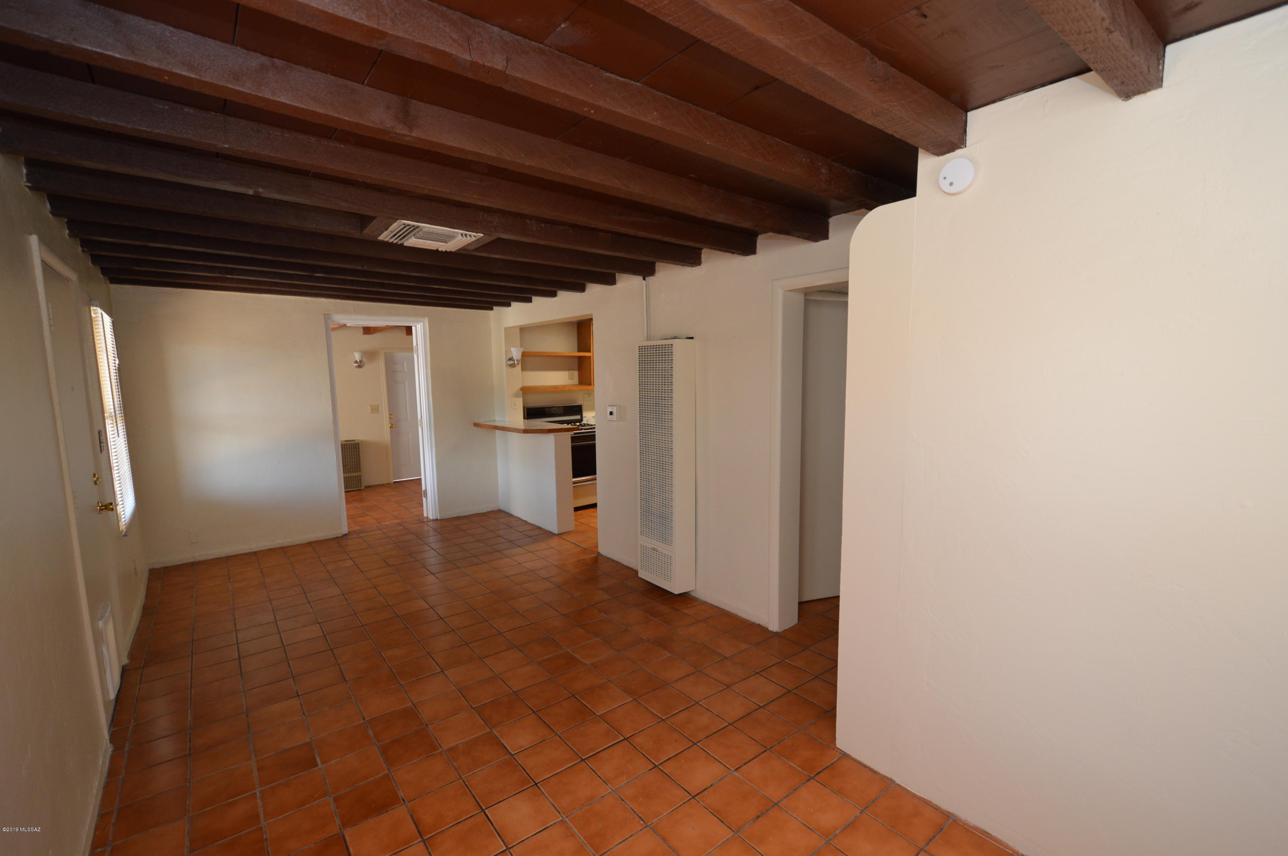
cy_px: 428
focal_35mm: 15
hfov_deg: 100.4
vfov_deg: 77.2
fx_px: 536
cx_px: 644
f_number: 4
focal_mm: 10
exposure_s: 1/60
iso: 400
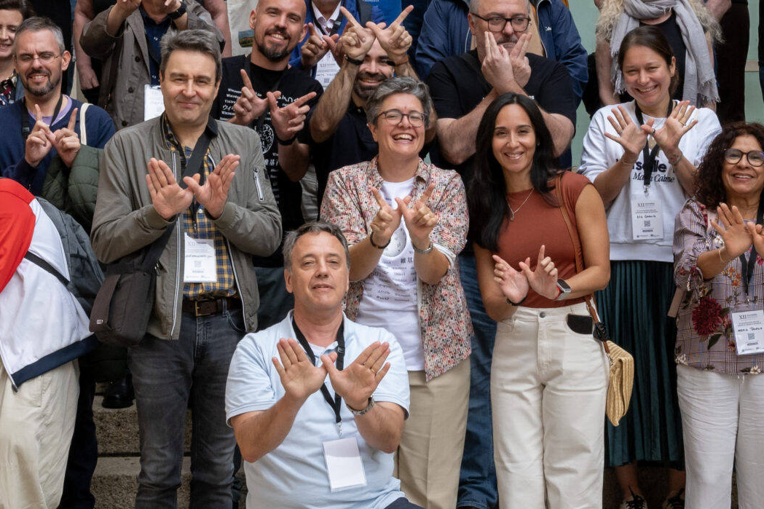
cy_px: 137
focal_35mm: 100
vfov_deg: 13.6
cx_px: 418
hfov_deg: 20.4
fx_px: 2122
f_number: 11
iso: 2000
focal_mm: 41
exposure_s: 1/800
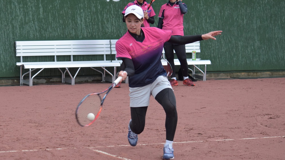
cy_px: 70
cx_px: 143
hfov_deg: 18.8
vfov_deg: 10.6
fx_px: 862
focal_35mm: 114
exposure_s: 1/1000
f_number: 4.5
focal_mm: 72
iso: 1250
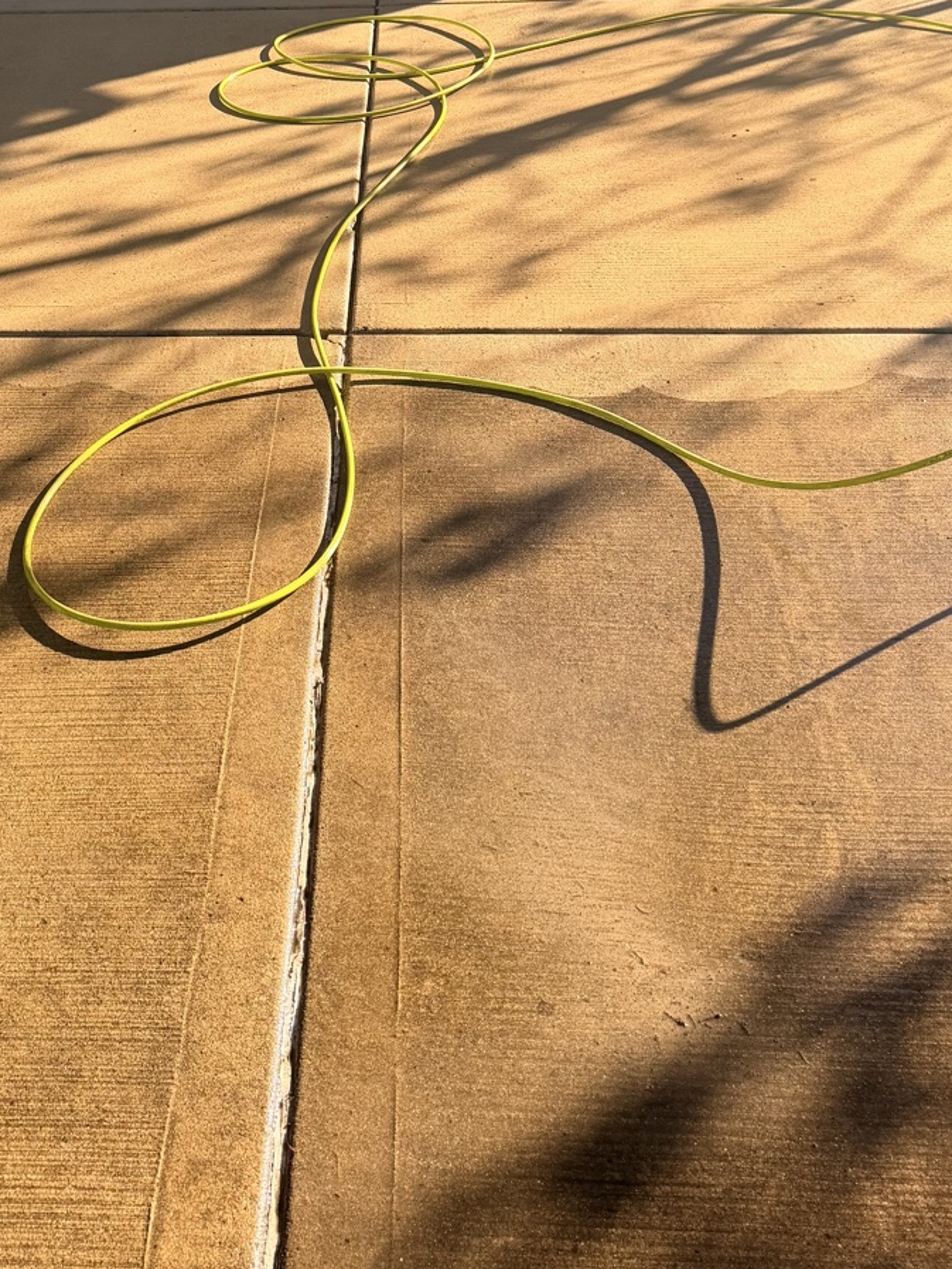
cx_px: 273
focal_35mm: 43
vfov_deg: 42.4
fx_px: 1576
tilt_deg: -22.2
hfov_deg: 33.1
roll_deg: +0.4
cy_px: 307
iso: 80
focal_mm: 6.76
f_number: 1.78
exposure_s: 1/1005
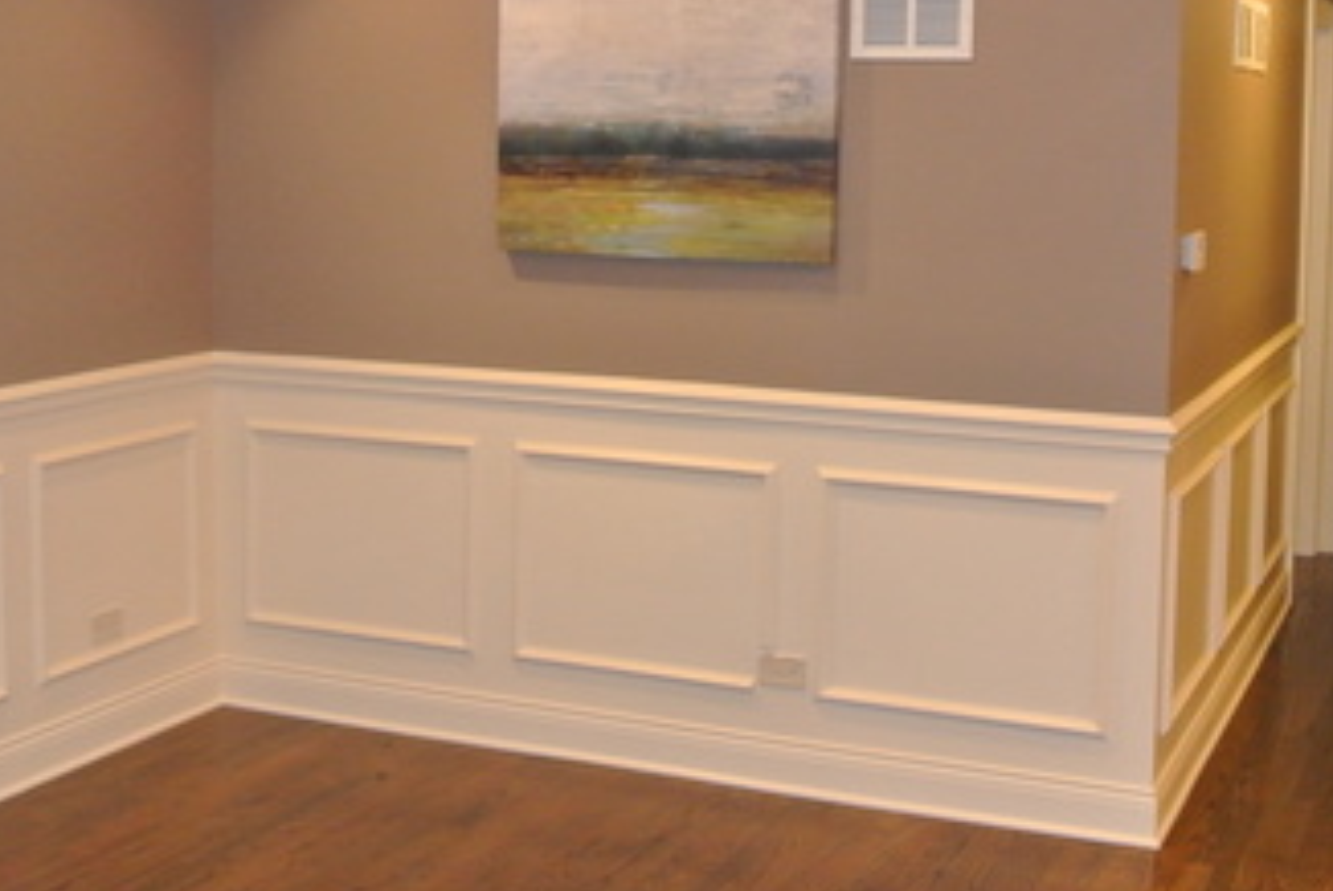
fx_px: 1964
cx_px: 671
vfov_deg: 25.4
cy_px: 282
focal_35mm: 53
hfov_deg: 37.5
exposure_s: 1/60
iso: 800
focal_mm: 10
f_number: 3.5
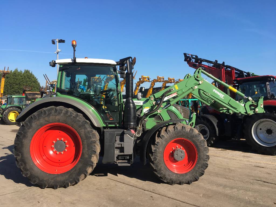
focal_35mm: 29
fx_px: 231
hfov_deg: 61.7
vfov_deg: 48.2
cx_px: 138
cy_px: 104
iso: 25
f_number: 2.2
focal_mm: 4.15
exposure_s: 1/1202
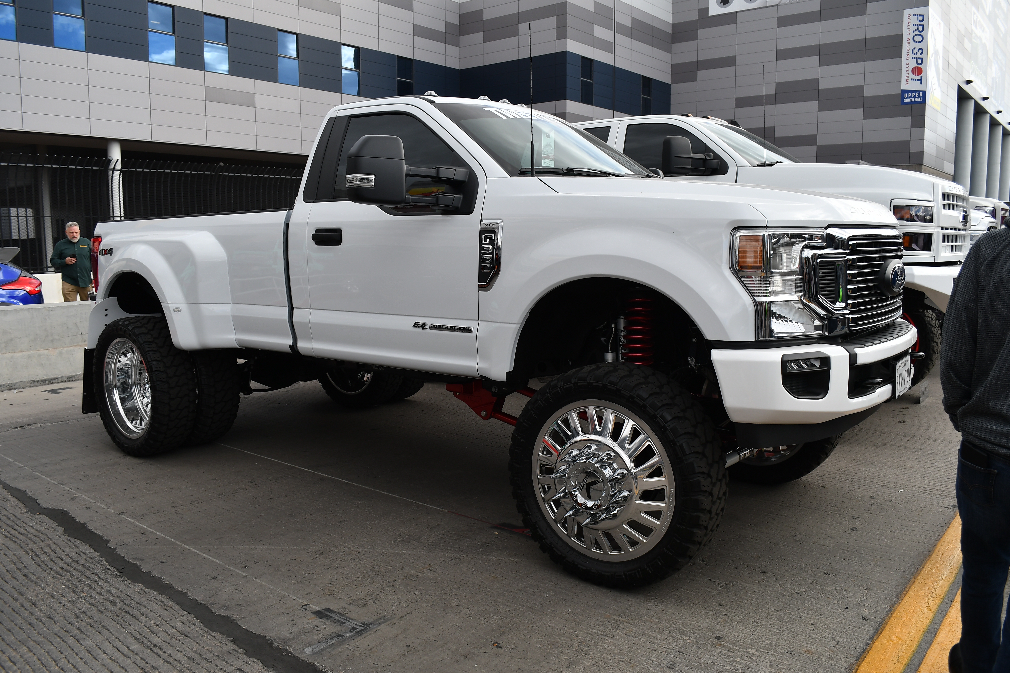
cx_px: 505
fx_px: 757
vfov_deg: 47.9
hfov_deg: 67.4
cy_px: 336
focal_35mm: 27
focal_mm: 18
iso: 100
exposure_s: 1/250
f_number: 5
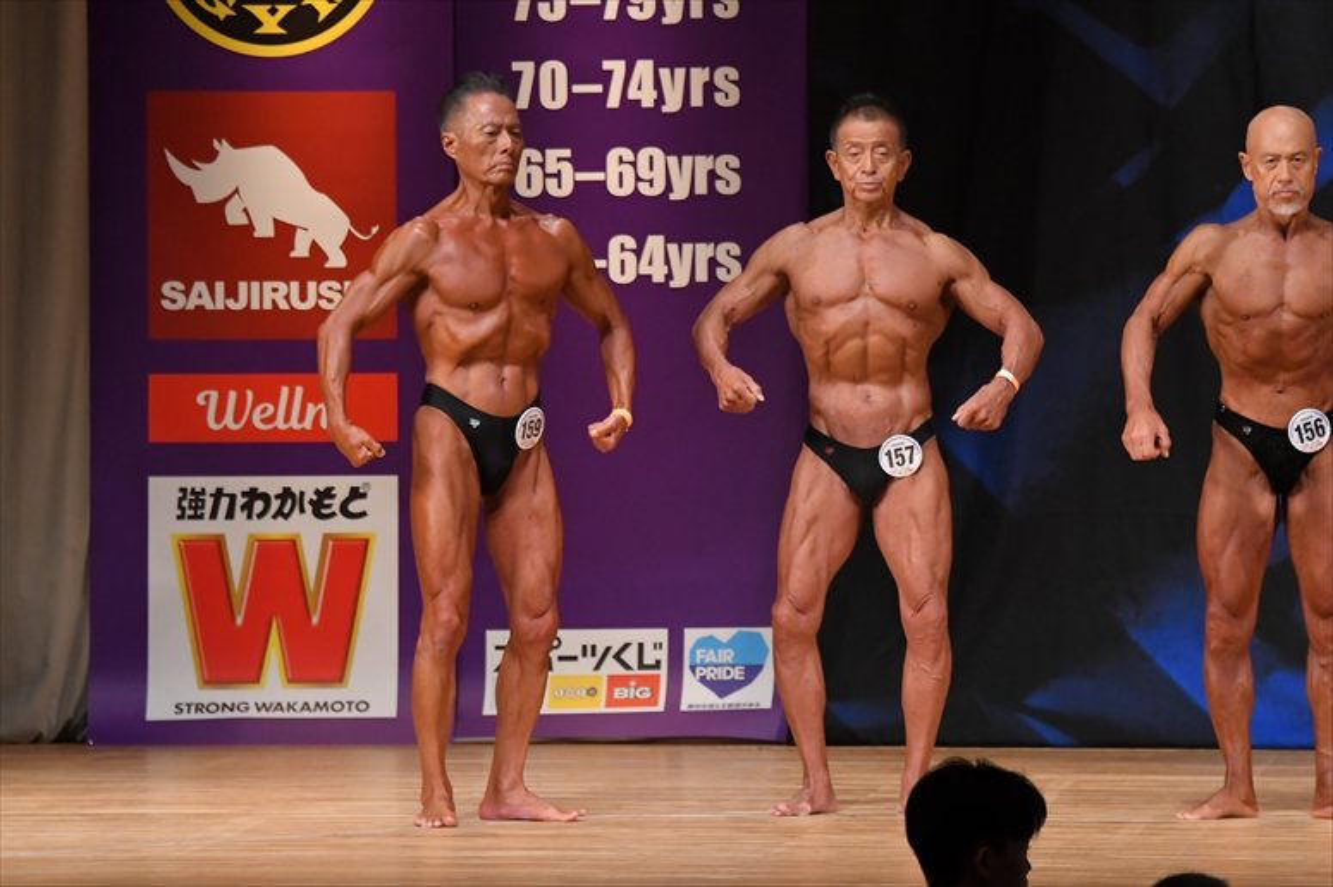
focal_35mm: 270
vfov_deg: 5.1
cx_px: 666
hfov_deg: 7.6
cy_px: 444
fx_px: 9993
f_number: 5.6
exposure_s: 1/400
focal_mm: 180
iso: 4000
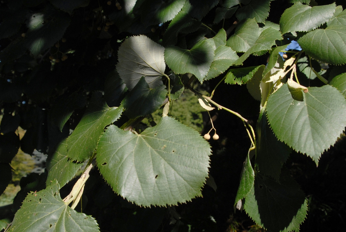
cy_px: 116
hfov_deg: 46.4
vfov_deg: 32.0
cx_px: 173
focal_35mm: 42
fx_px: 404
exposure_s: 1/320
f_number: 9
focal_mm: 28
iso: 400
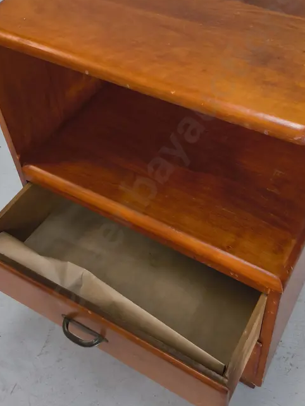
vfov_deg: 43.4
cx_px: 178
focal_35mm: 43
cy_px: 145
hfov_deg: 33.5
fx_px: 505
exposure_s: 1/100
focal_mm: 2.87
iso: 125
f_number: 2
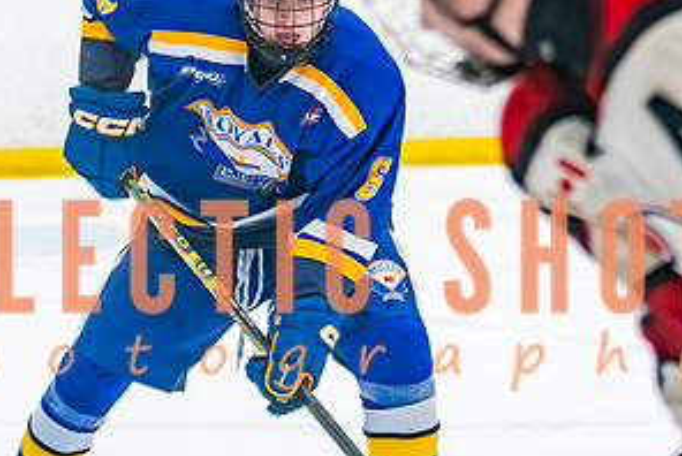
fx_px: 4229
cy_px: 134
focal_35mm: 223
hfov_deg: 9.2
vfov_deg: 6.2
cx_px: 211
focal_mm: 80
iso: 3200
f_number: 2.8
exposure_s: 1/640
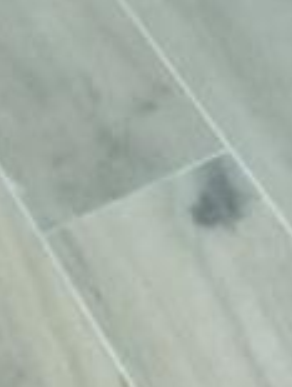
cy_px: -921
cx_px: 696
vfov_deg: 7.4
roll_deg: +4.5
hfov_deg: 6.4
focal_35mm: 224
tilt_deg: -18.6
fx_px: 2509
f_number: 2.2
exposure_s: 1/30
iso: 40
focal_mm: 4.15
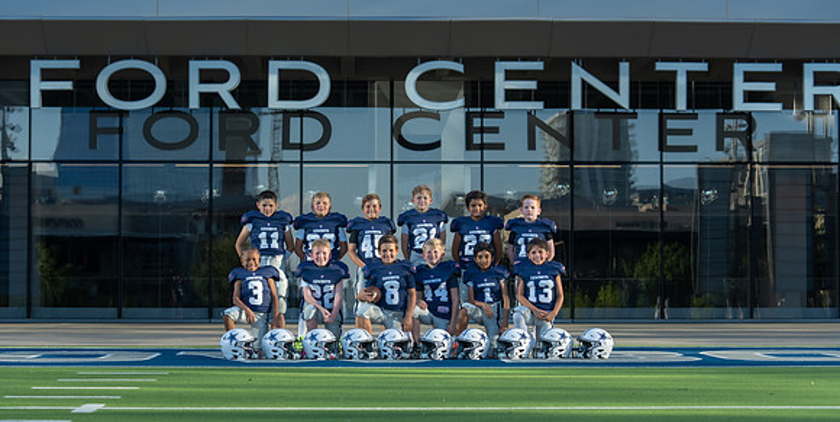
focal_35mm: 84
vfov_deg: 13.2
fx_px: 1823
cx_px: 373
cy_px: 232
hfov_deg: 25.9
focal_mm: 70
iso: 100
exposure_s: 1/320
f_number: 4
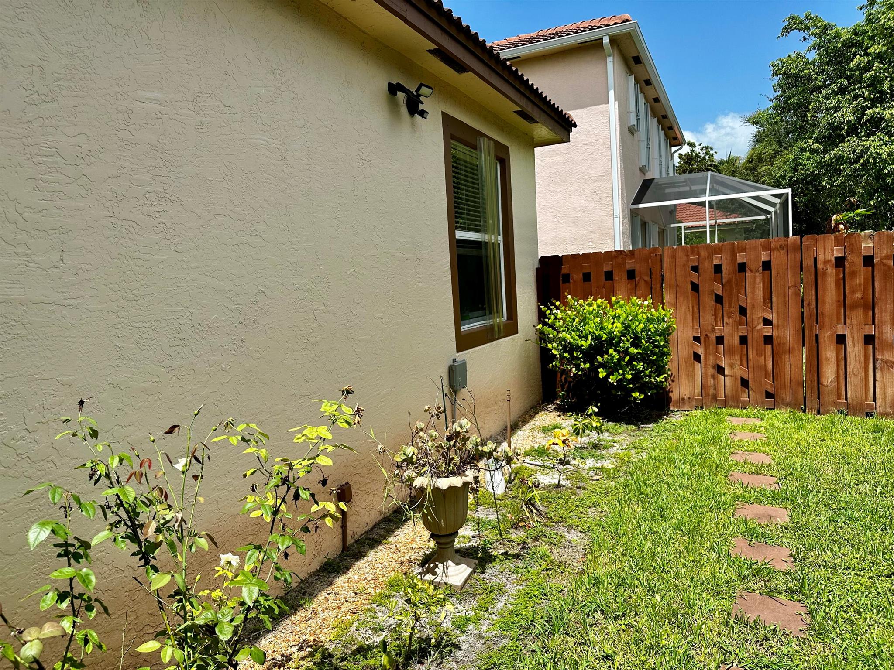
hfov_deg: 71.6
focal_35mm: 24
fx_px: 620
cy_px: 335
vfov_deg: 56.8
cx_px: 447
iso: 80
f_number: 1.78
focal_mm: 6.86
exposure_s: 1/4348
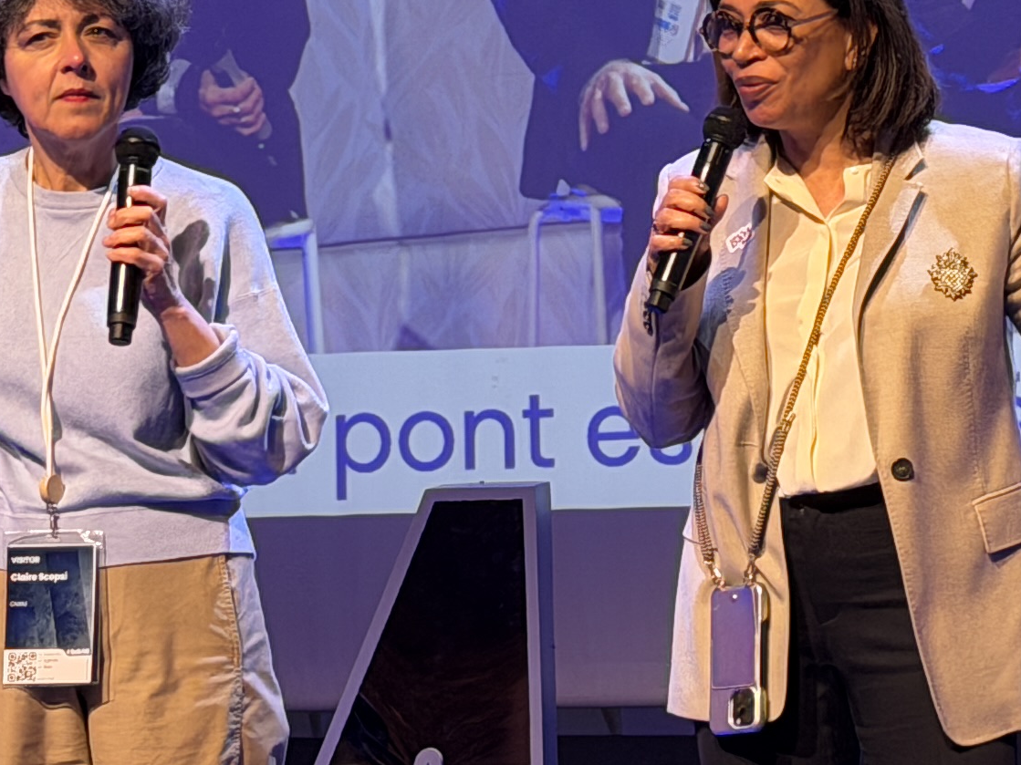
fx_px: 5102
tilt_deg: +1.7
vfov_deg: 8.6
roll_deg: +1.7
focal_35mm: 173
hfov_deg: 11.4
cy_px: 117
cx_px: 776
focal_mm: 6.76
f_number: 1.78
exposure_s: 1/51
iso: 100
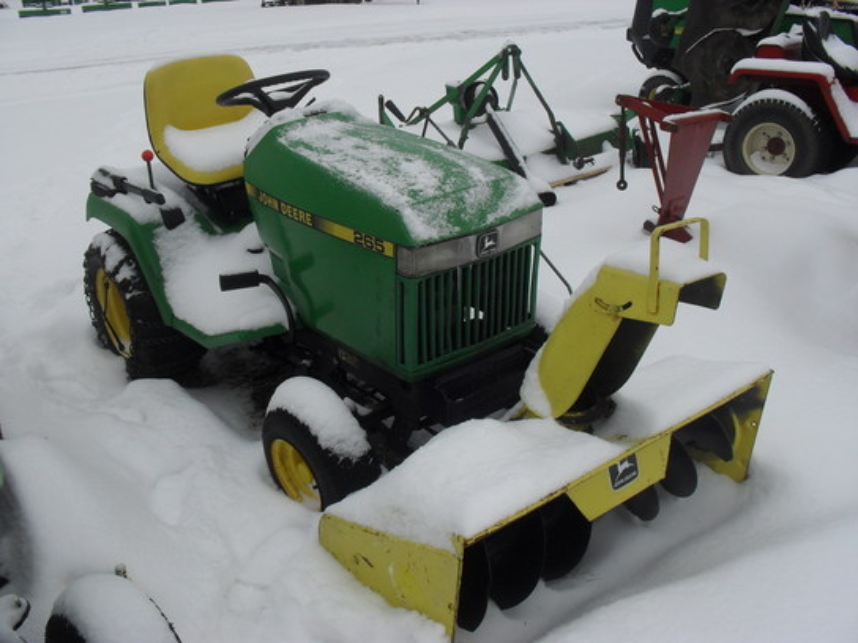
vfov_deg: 40.7
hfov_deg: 52.6
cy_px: 322
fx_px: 868
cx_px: 429
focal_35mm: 35
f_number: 8.4
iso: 100
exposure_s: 1/125
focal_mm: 6.3
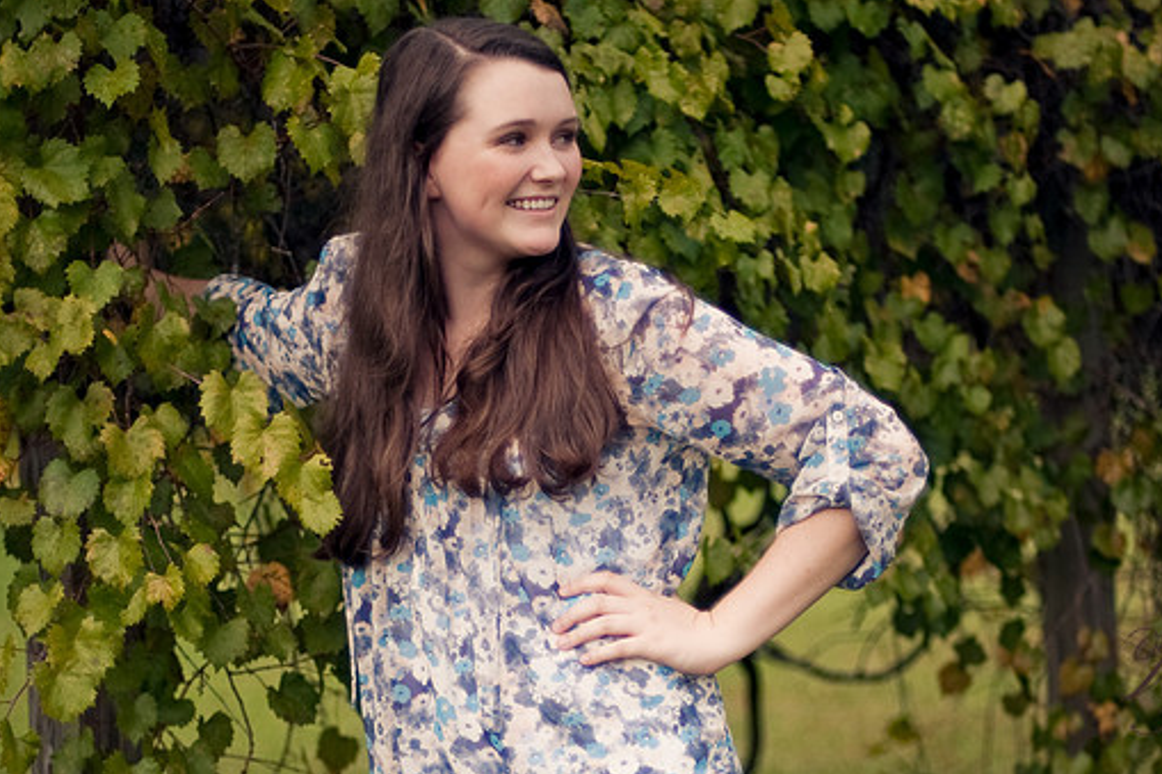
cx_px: 614
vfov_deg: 23.7
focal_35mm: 57
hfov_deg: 35.1
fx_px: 1839
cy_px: 340
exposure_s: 1/640
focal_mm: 50
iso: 200
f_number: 1.4
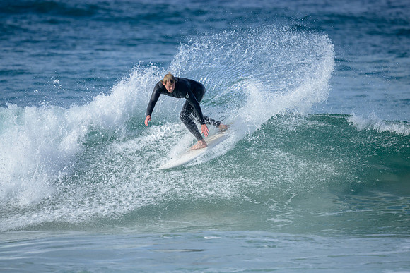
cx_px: 205
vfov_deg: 1.7
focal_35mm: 800
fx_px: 9113
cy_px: 136
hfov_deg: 2.6
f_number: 6.3
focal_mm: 800
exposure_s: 1/2500
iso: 450
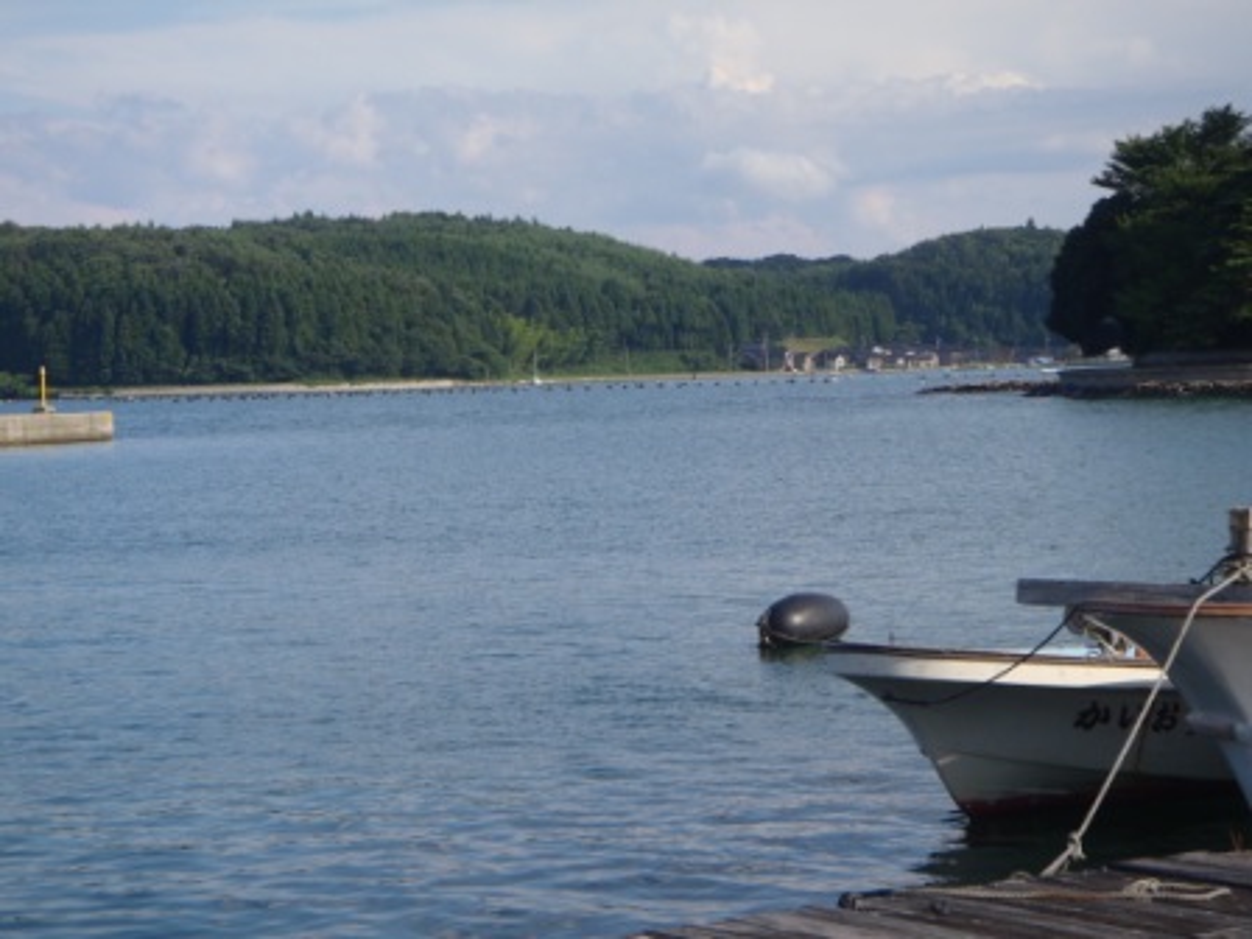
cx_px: 626
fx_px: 3038
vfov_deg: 17.6
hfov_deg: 23.3
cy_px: 470
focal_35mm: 84
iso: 80
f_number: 4.4
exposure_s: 1/400
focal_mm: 15.06
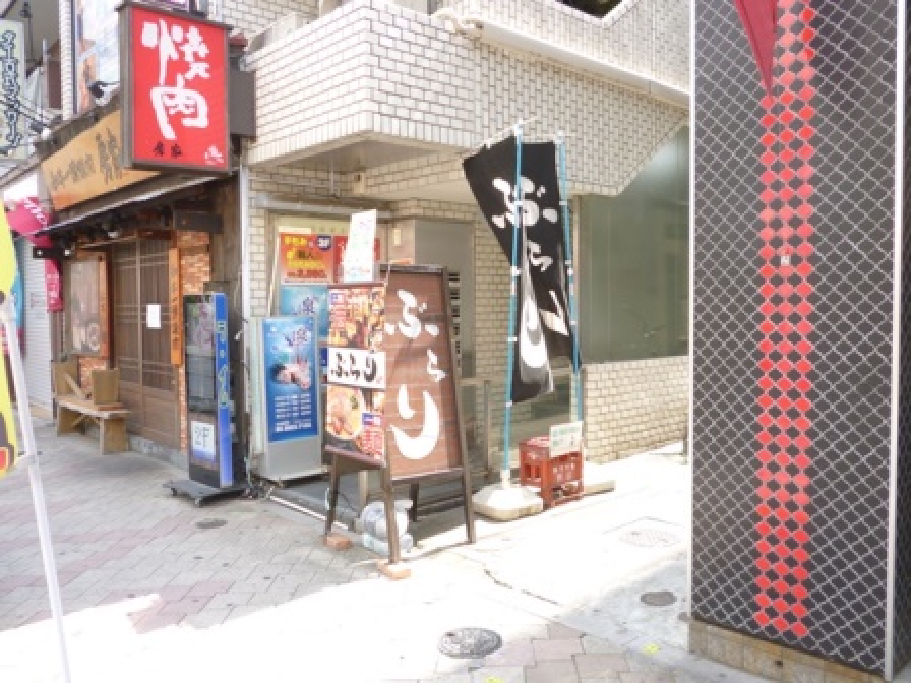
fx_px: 737
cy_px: 342
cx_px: 456
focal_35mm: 28
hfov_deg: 63.4
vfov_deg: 49.7
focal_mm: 5
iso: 100
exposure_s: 1/100
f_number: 3.1
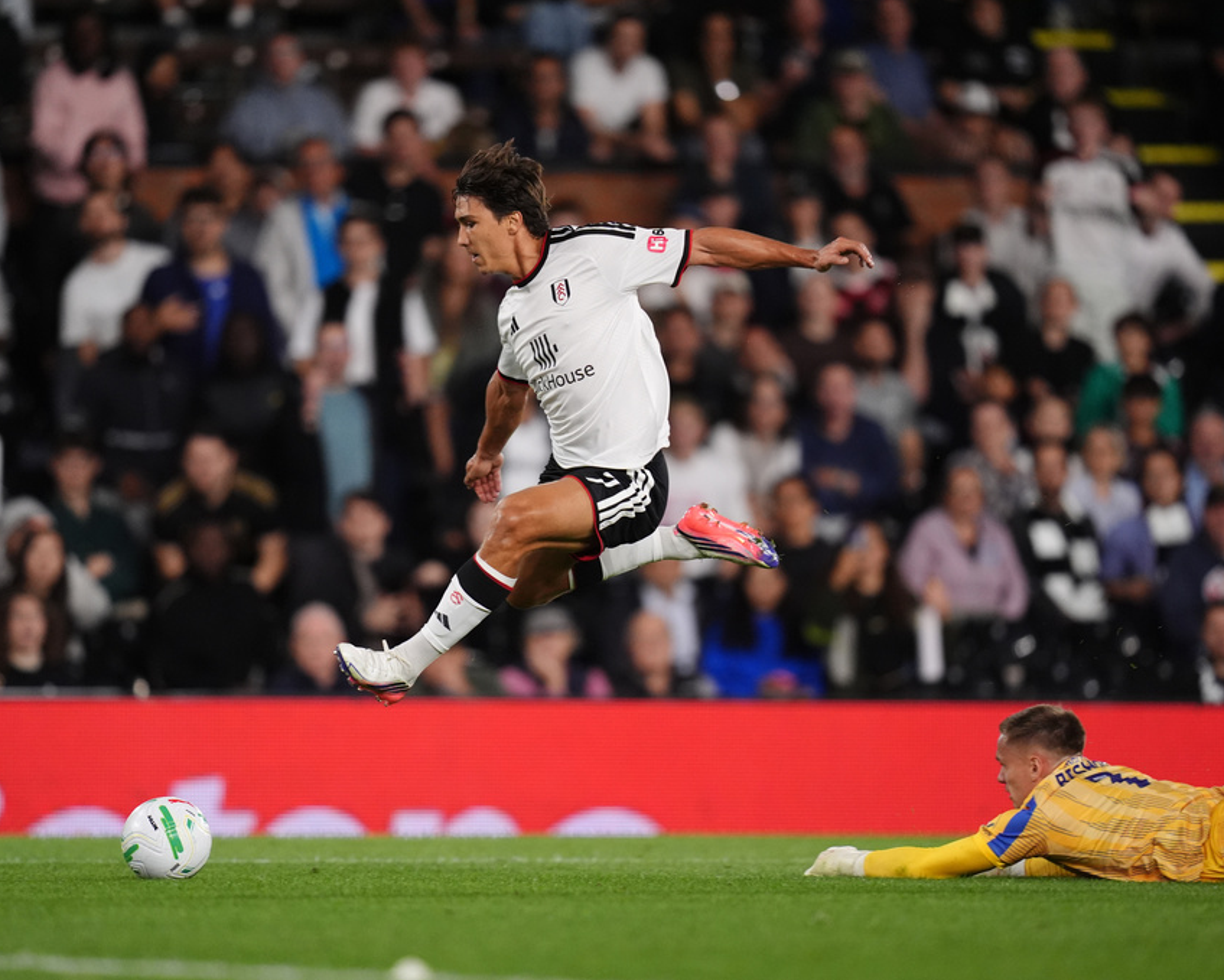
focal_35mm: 453
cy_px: 489
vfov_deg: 3.4
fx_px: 16416
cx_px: 650
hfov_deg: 4.3
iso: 3200
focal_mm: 400
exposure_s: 1/2000
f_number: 2.8
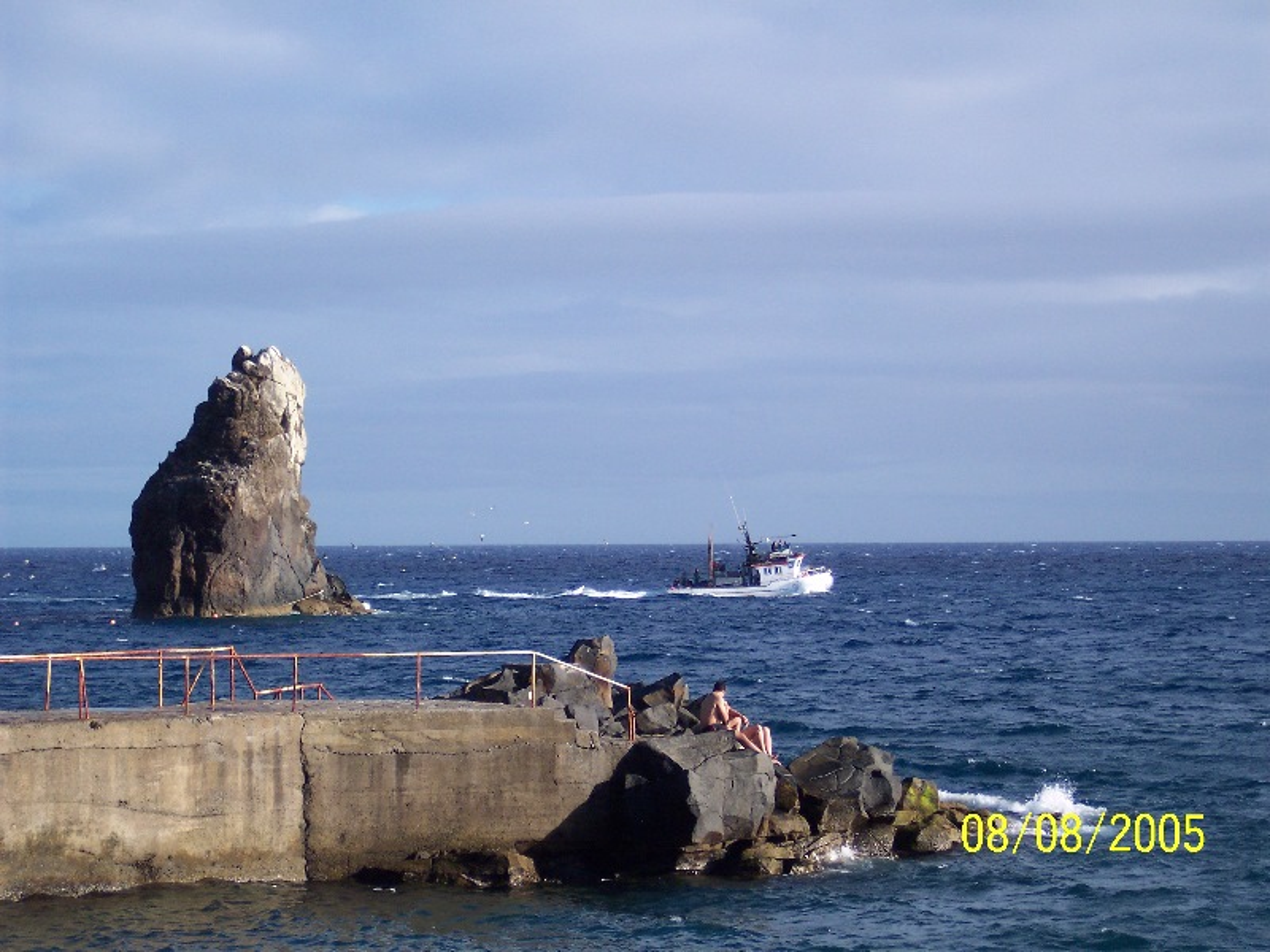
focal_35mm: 101
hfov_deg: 19.4
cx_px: 635
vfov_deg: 14.6
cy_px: 476
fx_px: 3706
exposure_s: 1/700
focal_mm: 21.3
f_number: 4.8
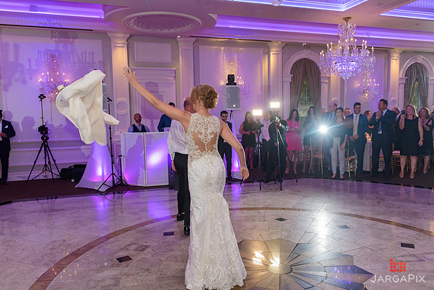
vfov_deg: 45.0
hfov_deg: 63.6
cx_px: 220
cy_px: 149
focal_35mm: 29
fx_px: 350
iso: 1600
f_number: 3.2
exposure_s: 1/125
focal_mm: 28
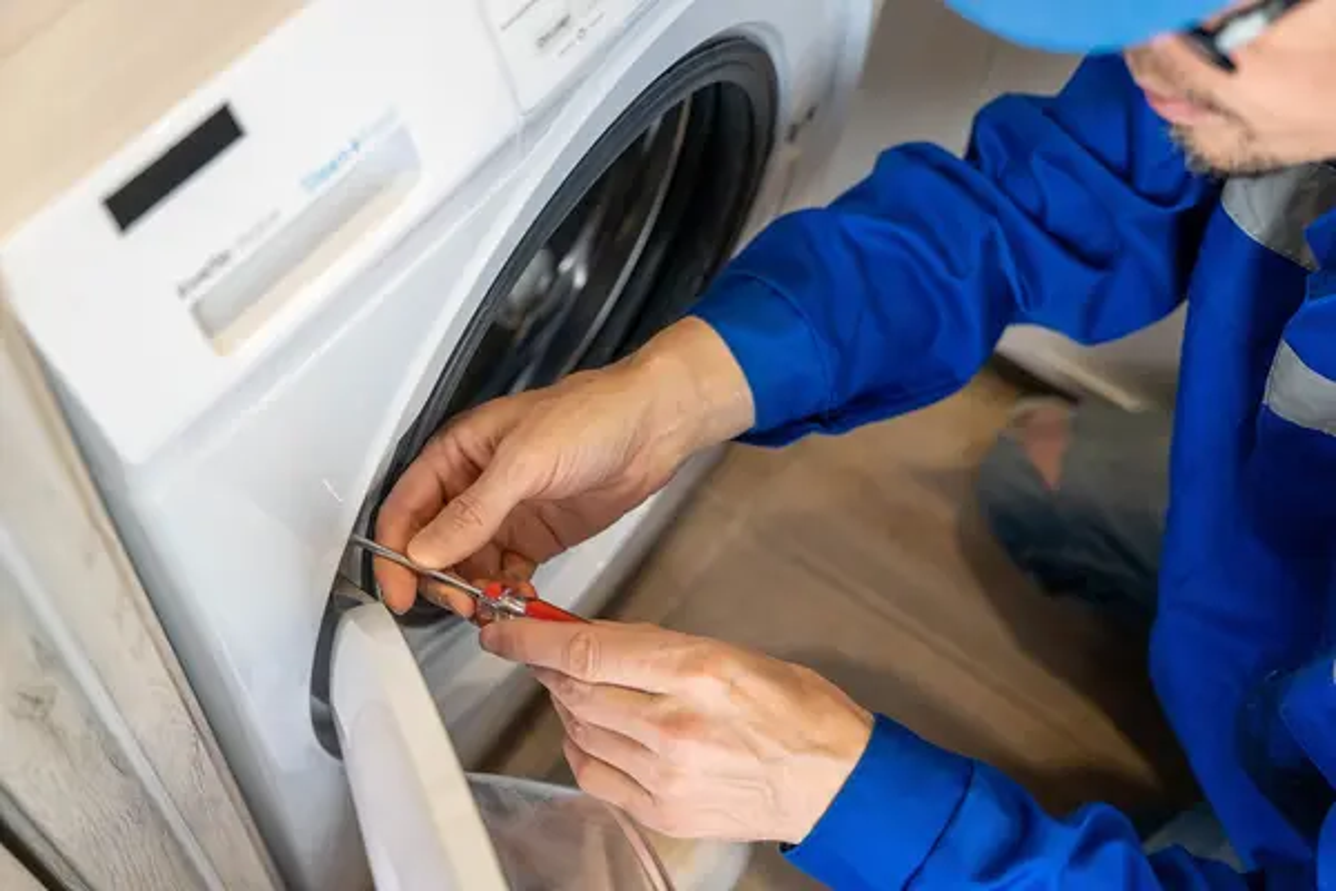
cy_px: 446
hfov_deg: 47.3
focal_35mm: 41
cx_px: 668
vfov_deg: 32.6
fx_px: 1525
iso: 1600
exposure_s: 1/160
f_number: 3.2
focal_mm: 41.1
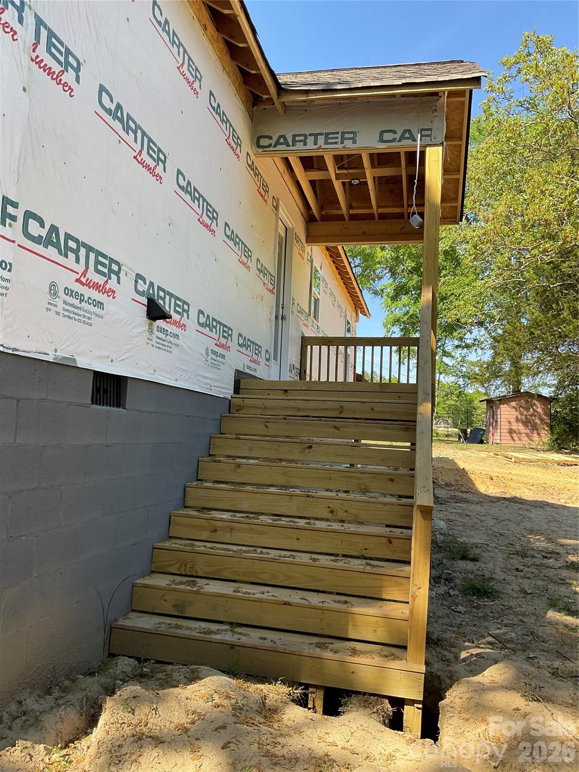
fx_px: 647
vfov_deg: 61.7
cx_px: 290
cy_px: 386
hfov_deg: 48.2
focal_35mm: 29
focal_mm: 3
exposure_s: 1/299
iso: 16
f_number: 1.8
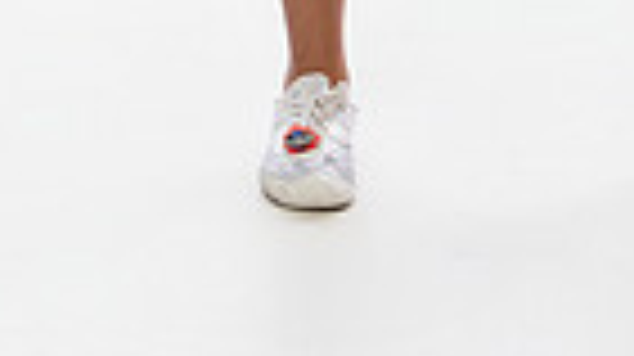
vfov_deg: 5.0
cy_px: -577
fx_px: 3930
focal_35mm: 234
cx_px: 481
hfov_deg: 9.2
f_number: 5.6
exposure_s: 1/250
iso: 640
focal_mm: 70
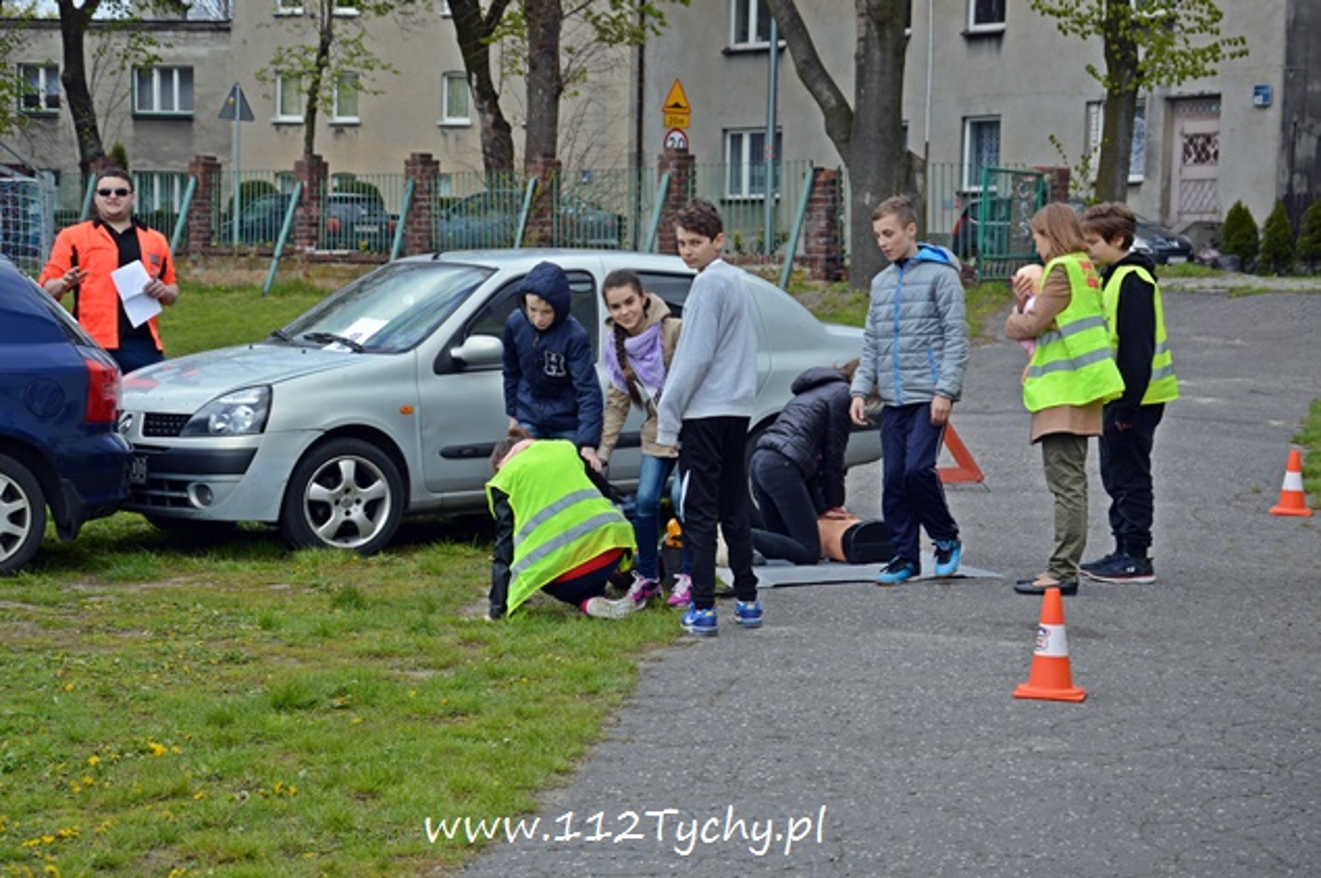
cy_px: 439
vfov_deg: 17.5
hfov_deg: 26.0
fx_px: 2859
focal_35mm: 78
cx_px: 660
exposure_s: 1/200
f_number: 7.1
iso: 100
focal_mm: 52
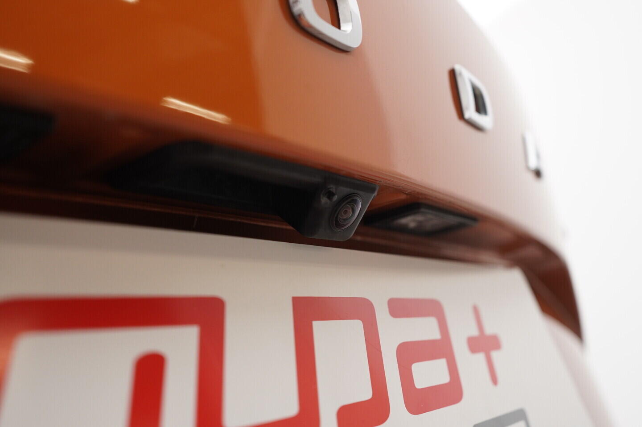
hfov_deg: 53.2
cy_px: 214
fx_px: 641
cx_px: 321
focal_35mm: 36
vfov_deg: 36.8
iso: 400
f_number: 2.8
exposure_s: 1/320
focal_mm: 24
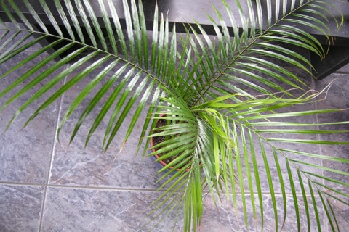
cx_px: 180
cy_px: 108
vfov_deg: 49.5
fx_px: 252
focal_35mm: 26
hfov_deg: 69.4
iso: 200
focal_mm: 6.1
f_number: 2.6
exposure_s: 1/25.8
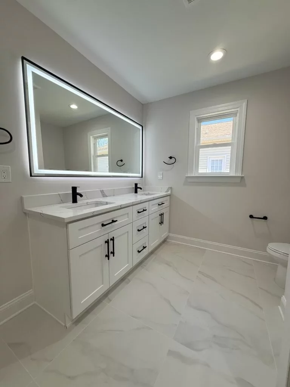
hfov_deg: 85.7
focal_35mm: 14
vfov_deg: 102.1
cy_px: 194
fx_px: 156
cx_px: 145
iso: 80
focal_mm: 2.22
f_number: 2.2
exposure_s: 1/120
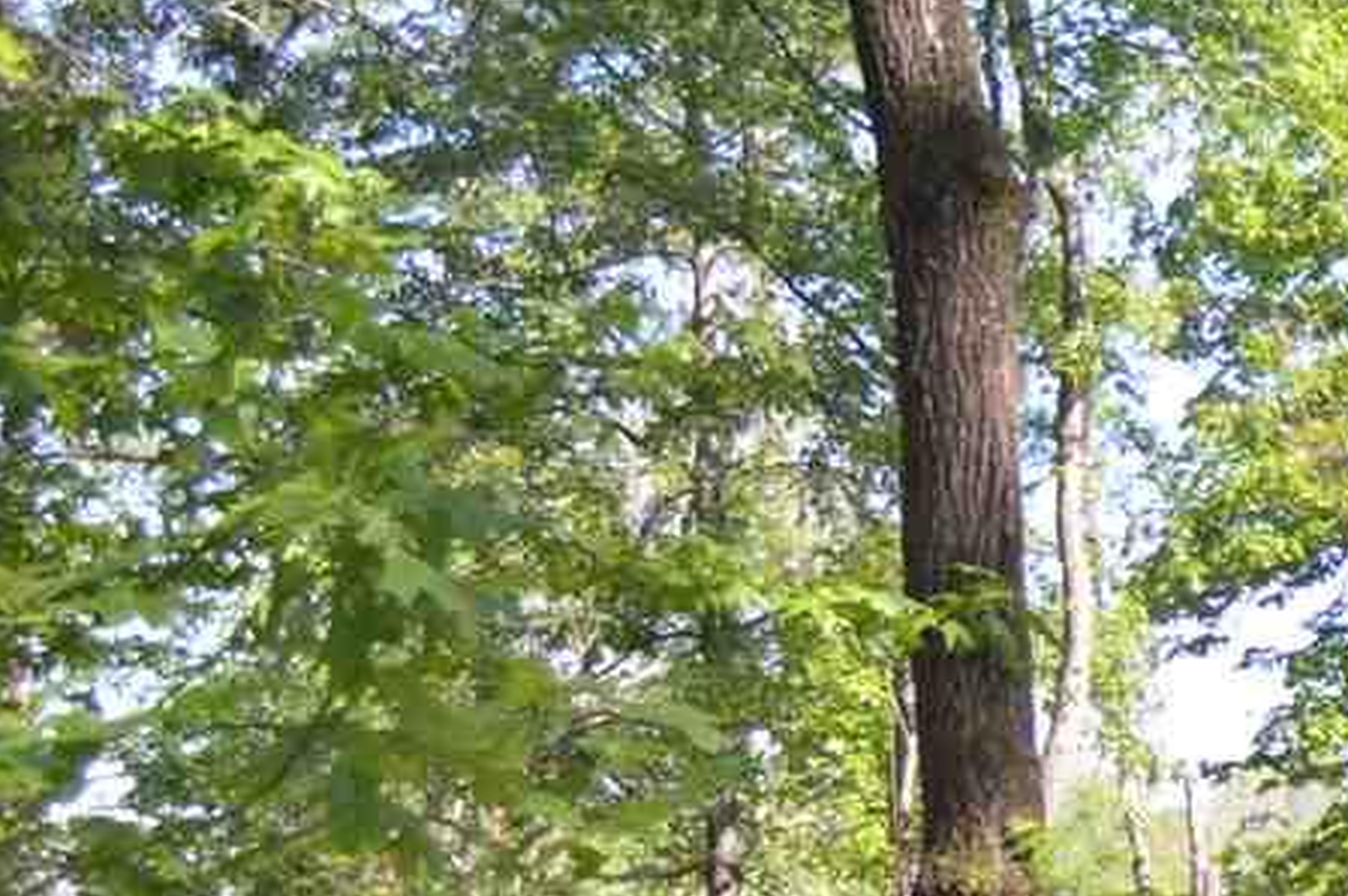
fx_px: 5126
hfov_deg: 13.4
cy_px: 1117
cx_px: 2449
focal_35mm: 137
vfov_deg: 9.8
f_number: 4
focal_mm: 20
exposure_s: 1/160
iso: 100
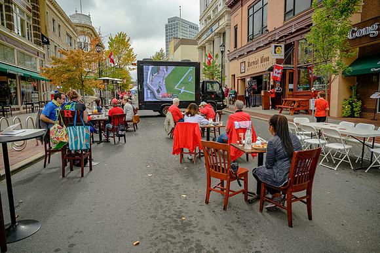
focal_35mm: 24
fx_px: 253
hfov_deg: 73.8
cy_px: 126
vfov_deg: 53.1
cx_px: 190
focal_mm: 24
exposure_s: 1/200
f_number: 4
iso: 100
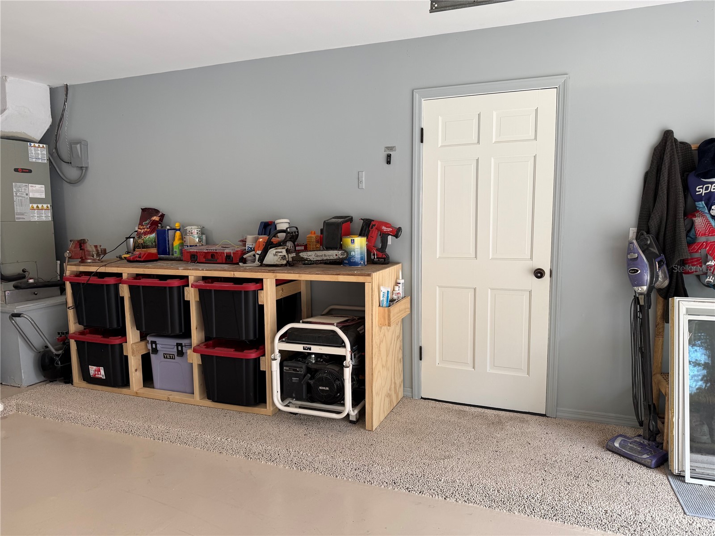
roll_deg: +0.2
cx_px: 358
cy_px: 268
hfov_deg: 71.6
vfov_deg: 56.8
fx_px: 496
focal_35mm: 24
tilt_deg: -6.6
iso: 80
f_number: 1.78
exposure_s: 1/121
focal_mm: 6.76
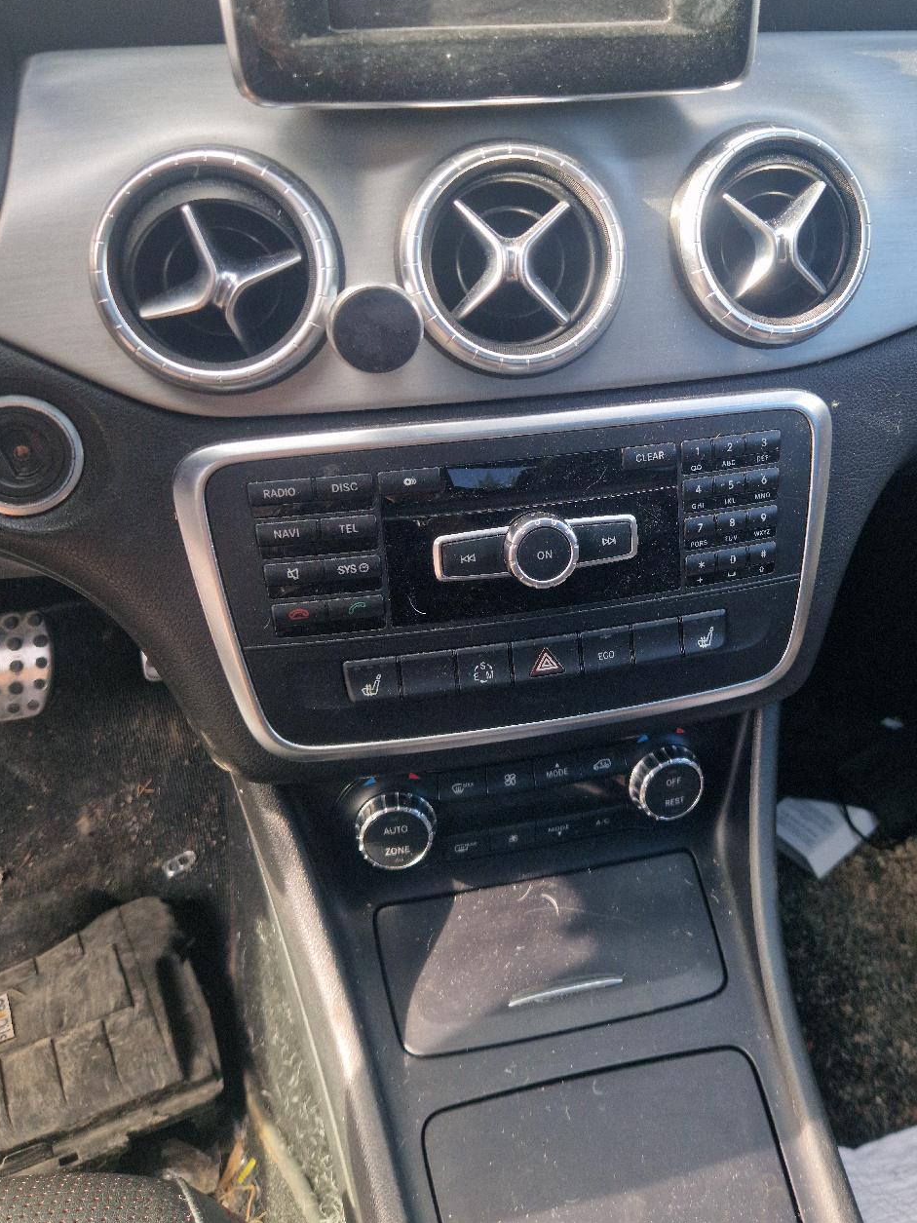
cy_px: 512
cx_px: 577
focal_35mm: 33
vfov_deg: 55.1
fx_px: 1166
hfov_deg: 42.6
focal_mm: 5.4
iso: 50
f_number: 1.8
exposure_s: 1/100
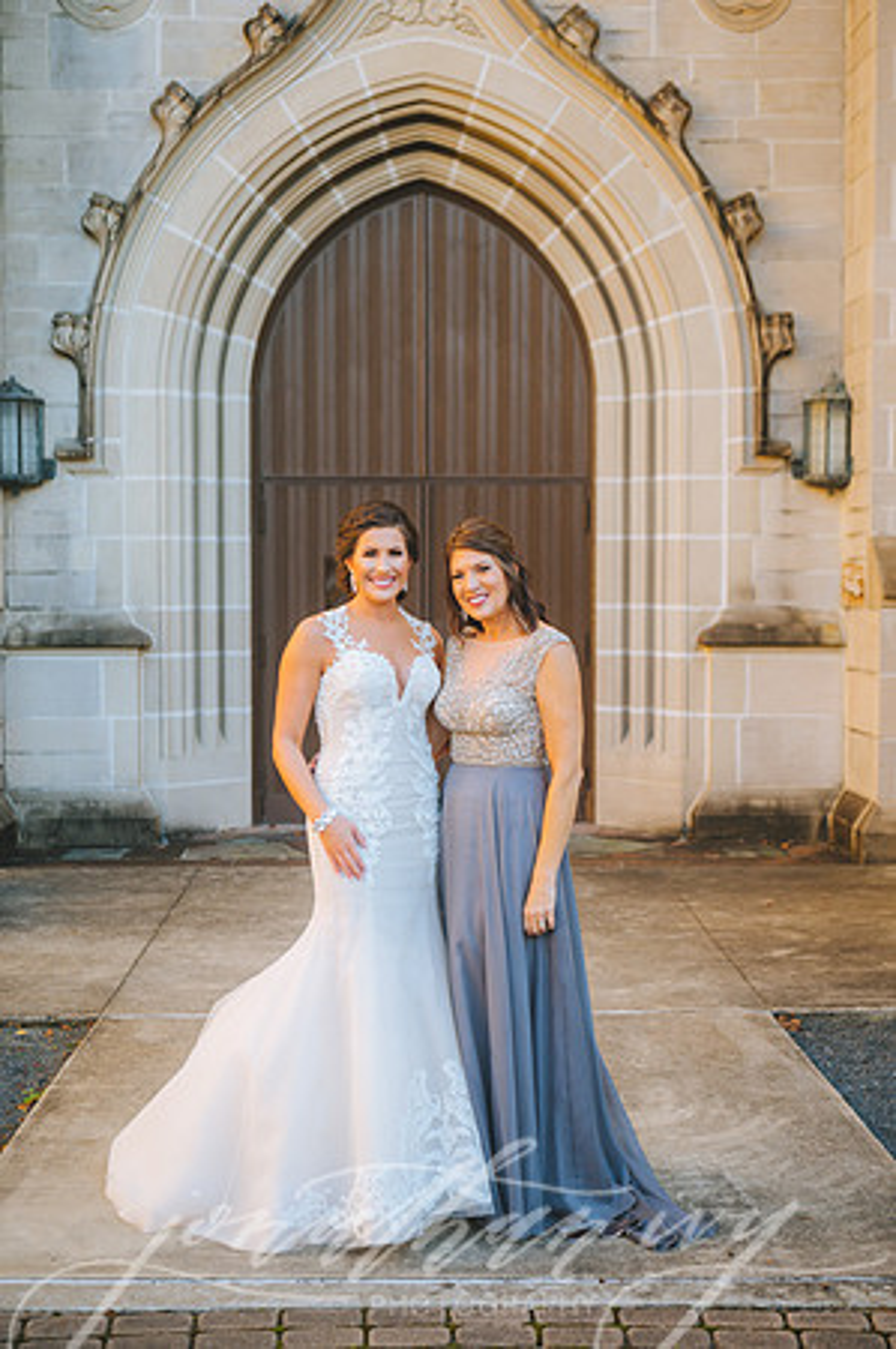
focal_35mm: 50
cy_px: 674
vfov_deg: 39.6
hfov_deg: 26.9
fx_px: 1871
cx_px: 448
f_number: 3.2
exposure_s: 1/320
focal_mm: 50
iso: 400
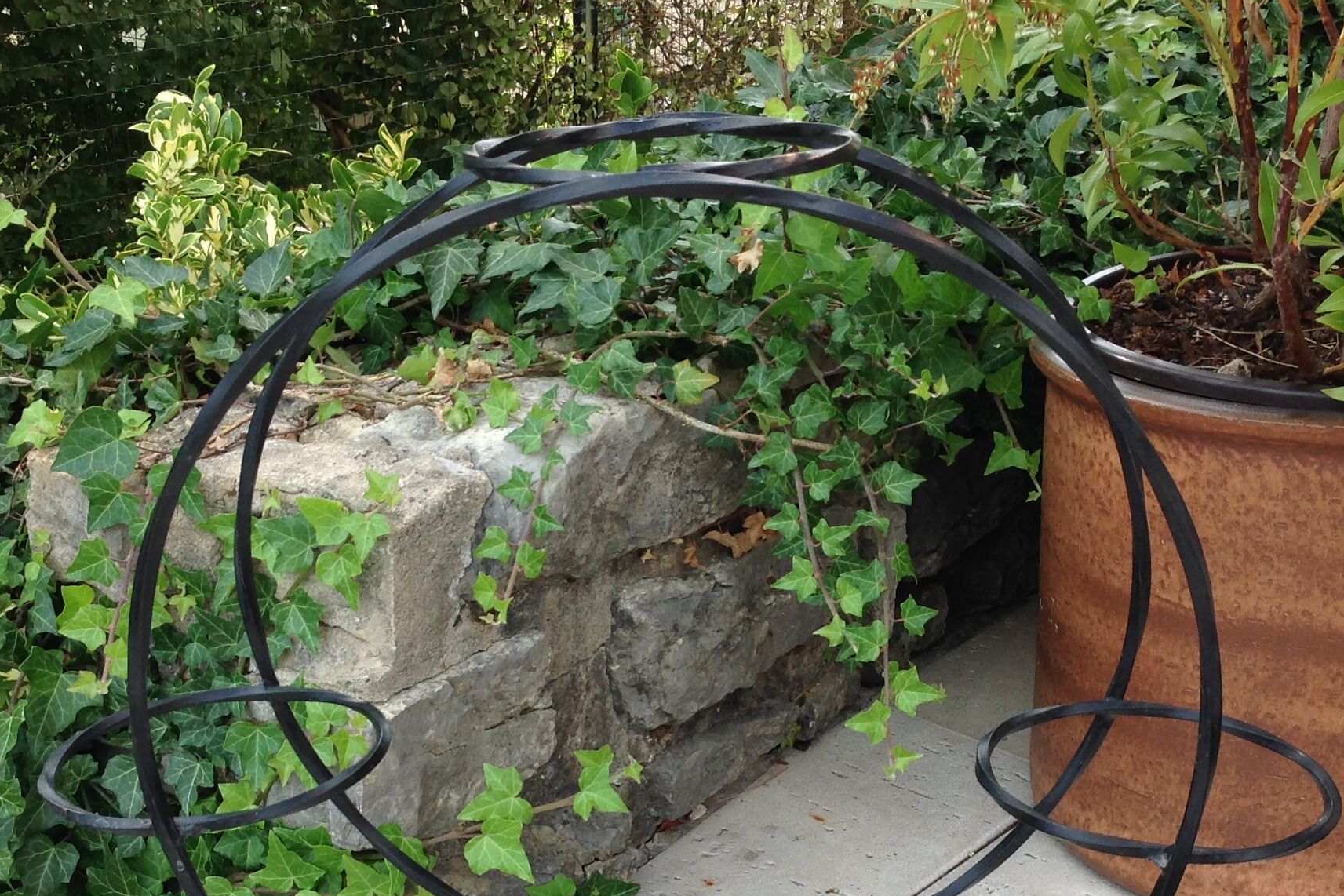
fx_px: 2053
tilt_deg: -26.1
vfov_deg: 24.2
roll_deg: +1.6
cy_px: 742
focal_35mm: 55
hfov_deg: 36.2
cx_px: 683
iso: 50
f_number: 2.4
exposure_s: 1/285
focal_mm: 4.28
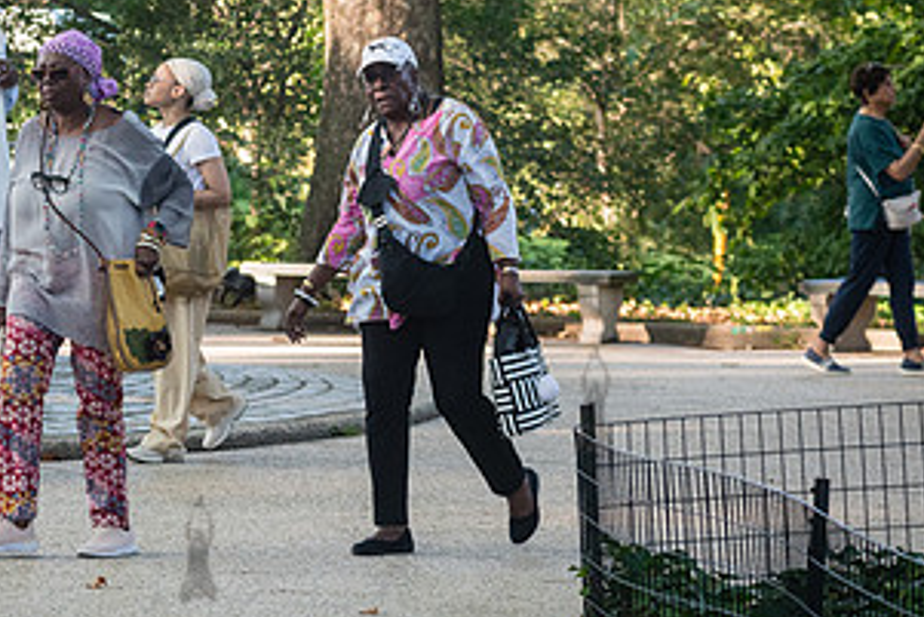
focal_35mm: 193
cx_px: 196
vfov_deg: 7.1
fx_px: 4956
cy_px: 250
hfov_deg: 10.6
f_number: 4.5
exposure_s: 1/320
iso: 1600
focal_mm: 100
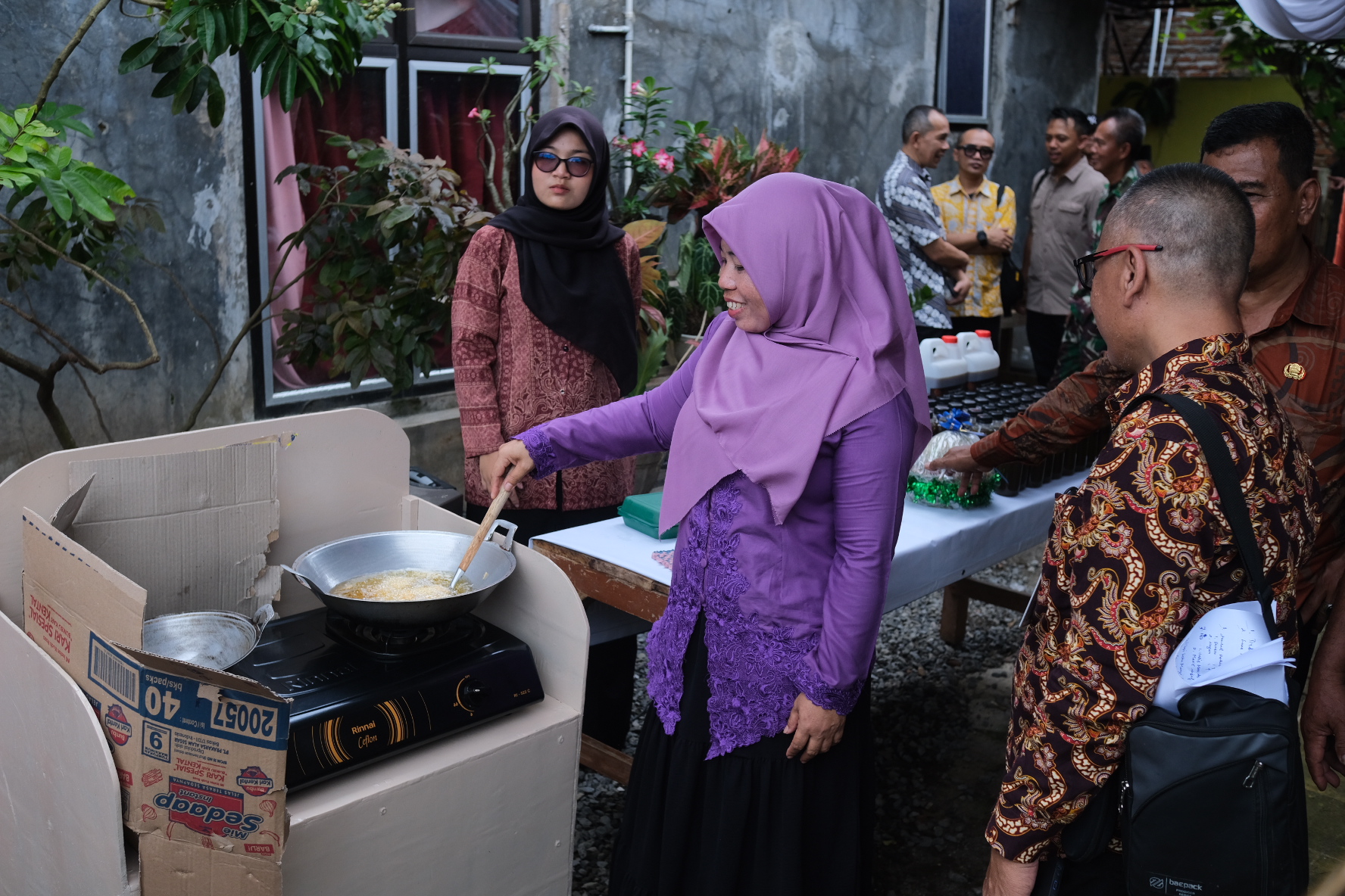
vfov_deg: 37.9
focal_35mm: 35
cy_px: 448
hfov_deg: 54.4
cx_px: 672
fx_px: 1308
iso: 640
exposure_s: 1/1000
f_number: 3.6
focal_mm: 23
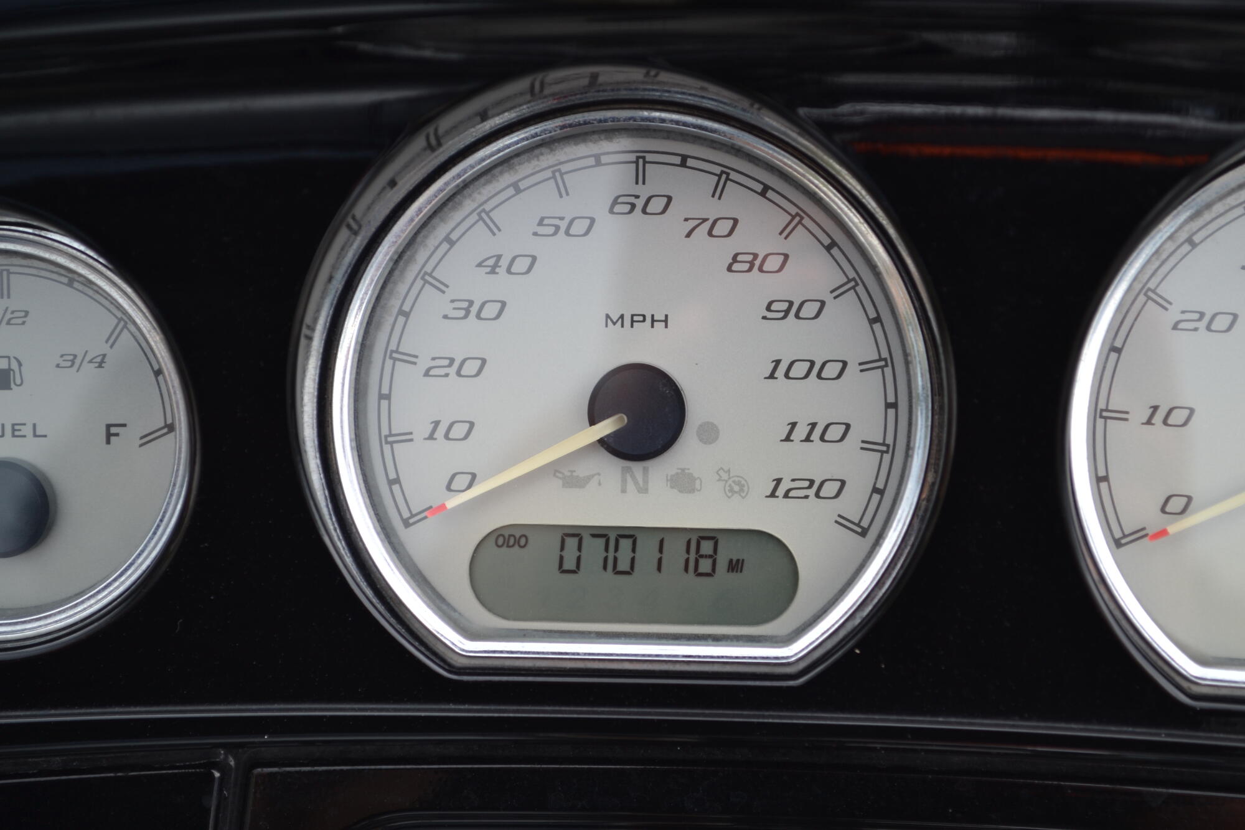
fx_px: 2853
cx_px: 622
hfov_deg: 24.6
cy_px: 415
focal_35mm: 82
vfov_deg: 16.6
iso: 110
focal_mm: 55
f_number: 5.6
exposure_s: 1/125
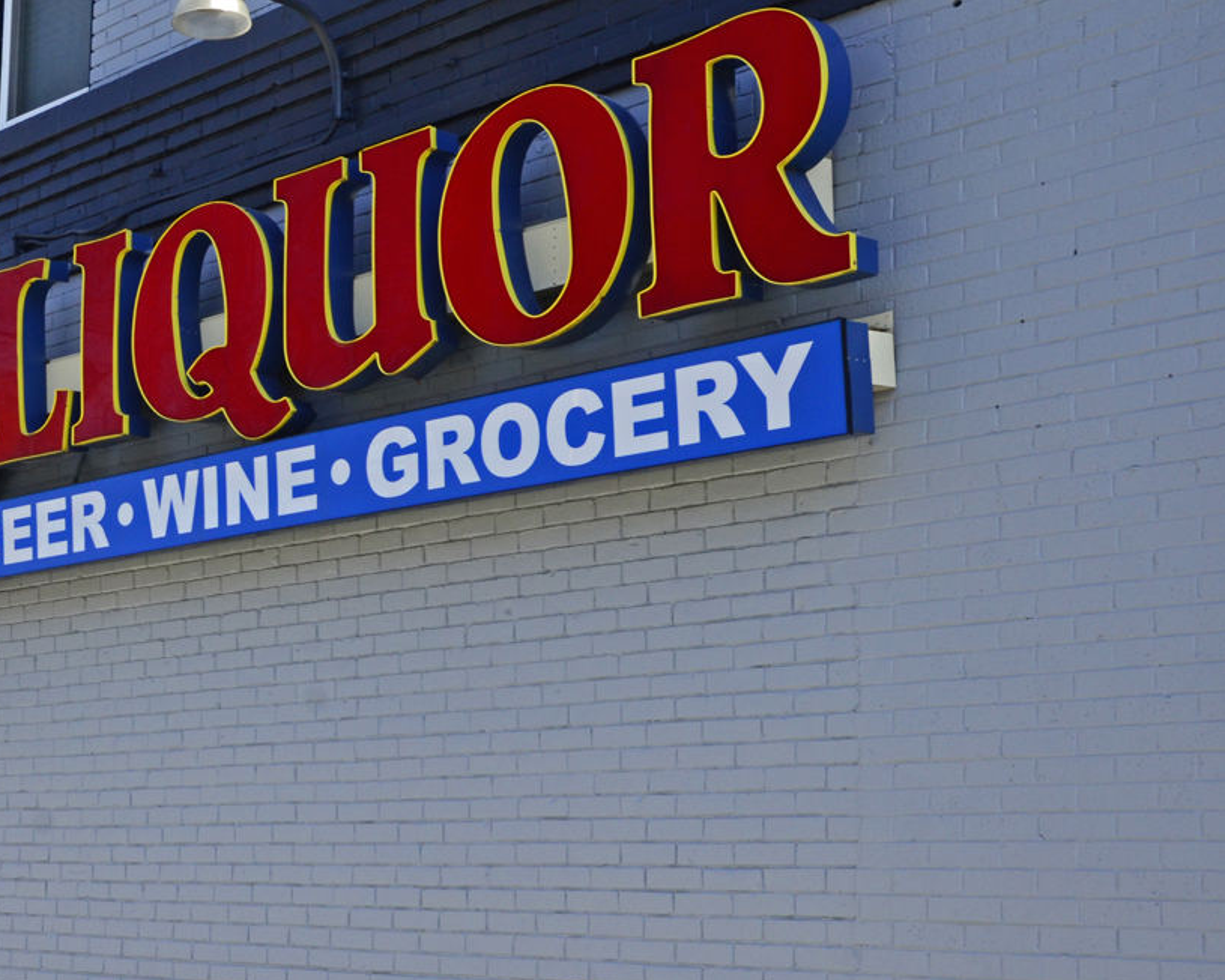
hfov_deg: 28.4
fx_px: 2320
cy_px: 661
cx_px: 108
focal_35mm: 64
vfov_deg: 23.7
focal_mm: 24
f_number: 8
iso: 400
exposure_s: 1/250
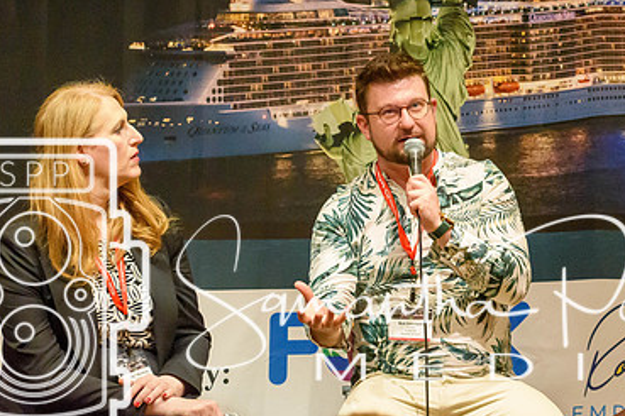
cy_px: 150
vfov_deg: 8.3
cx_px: 391
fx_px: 2864
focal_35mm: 165
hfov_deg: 12.4
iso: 5000
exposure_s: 1/125
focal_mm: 70
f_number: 4.5
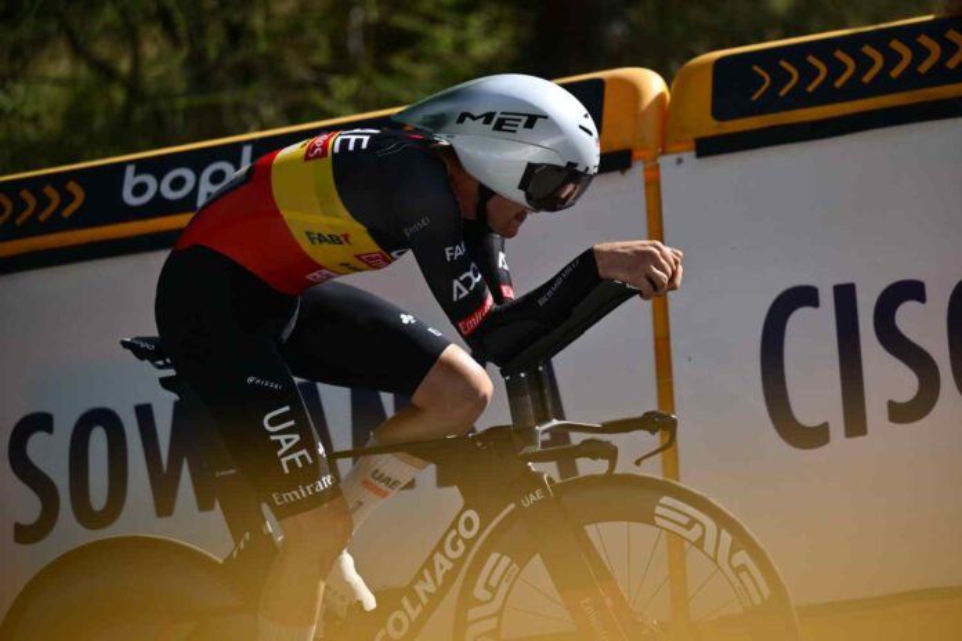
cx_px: 481
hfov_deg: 17.1
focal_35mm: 120
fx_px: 3206
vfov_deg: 11.4
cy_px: 320
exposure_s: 1/8000
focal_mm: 120
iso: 320
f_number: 2.8
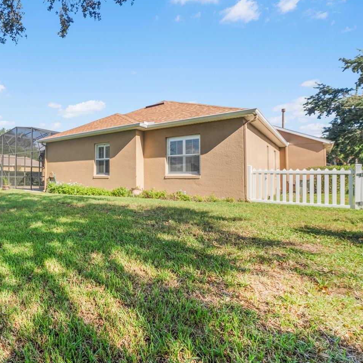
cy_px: 168
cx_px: 70
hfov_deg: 67.4
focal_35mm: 20
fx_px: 237
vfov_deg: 74.7
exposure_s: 1/1600
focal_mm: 14
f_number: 10
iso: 1600
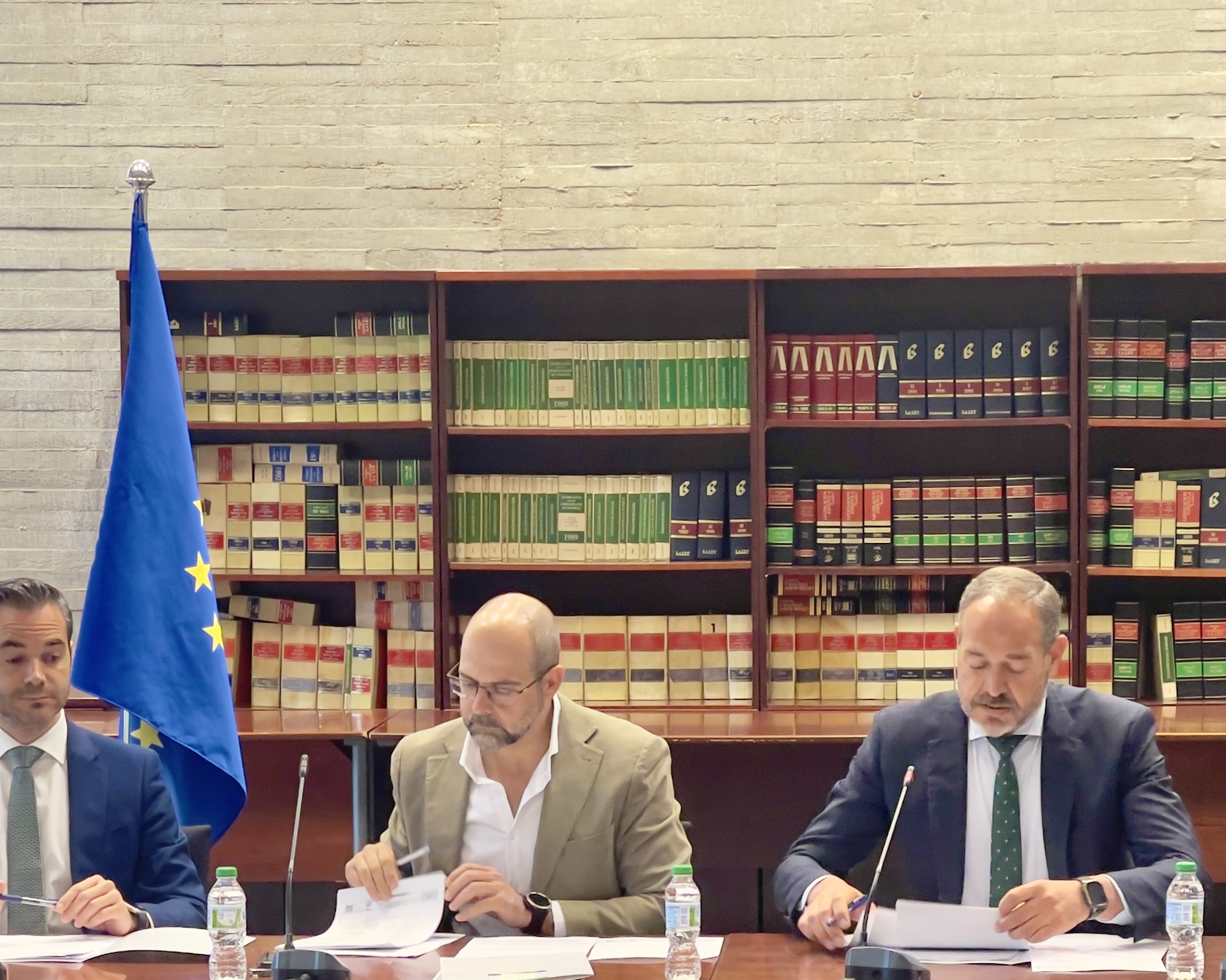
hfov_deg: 16.1
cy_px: 807
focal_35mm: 119
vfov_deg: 12.9
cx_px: 735
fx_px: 4317
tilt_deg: -5.3
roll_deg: +0.8
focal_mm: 7.5
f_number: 2.2
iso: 320
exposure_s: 1/50
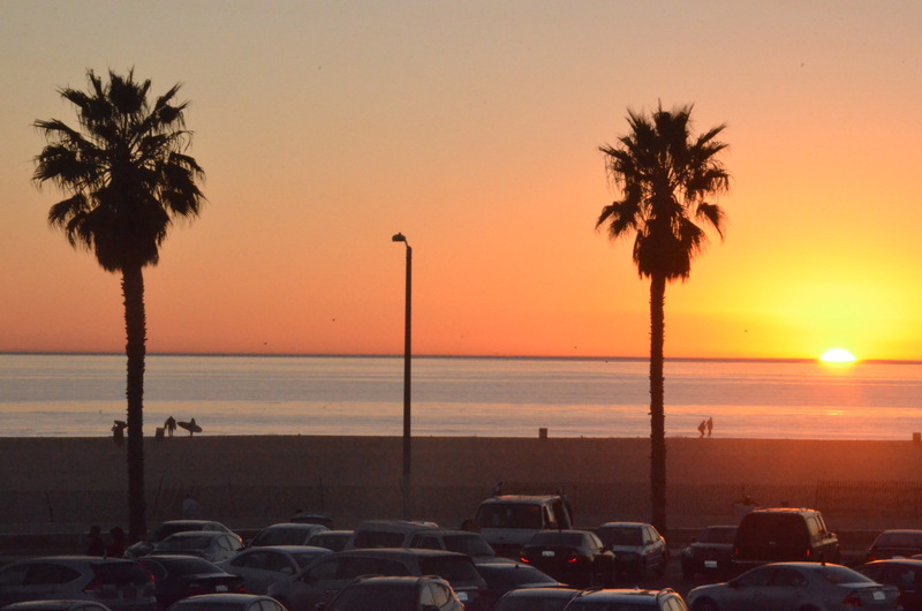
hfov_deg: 15.2
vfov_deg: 10.1
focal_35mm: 135
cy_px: 306
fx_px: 3451
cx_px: 461
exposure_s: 1/250
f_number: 36
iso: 6400
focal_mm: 90
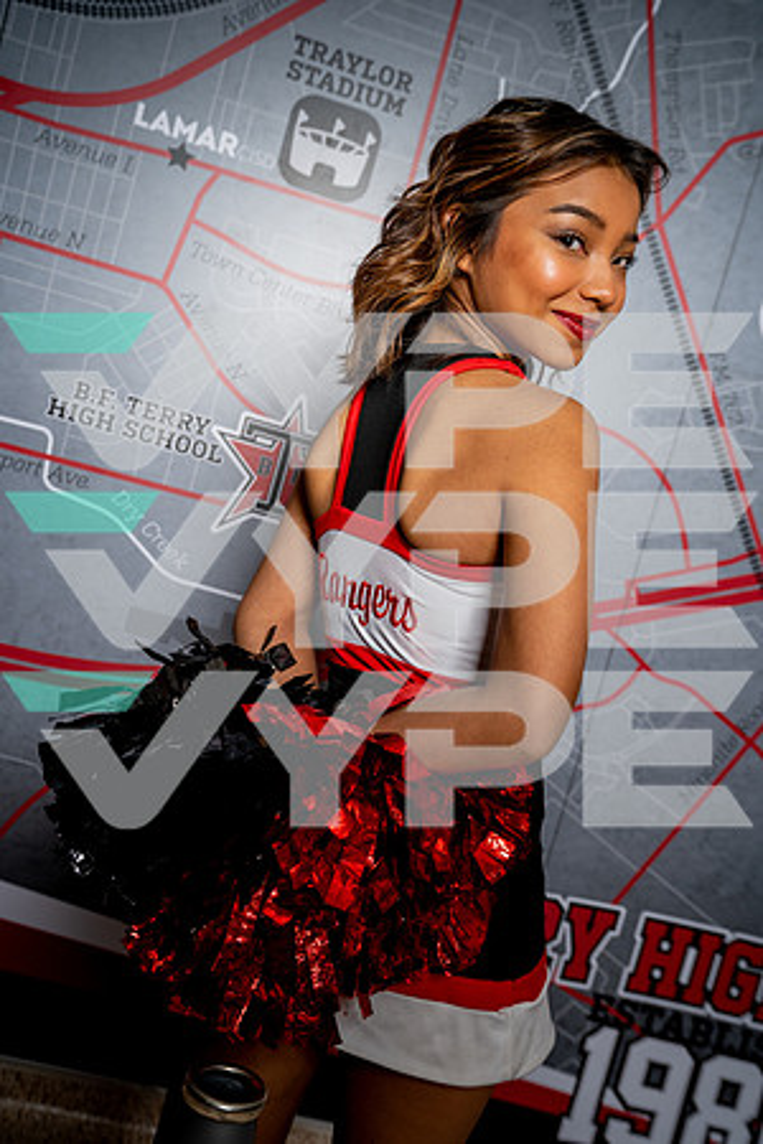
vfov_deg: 54.4
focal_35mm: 35
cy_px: 572
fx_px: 1113
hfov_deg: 37.9
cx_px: 382
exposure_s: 1/250
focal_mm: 35
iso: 100
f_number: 4.5
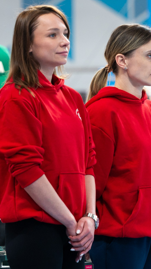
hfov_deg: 2.7
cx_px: 187
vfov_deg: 4.8
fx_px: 3224
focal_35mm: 453
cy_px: 124
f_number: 3.5
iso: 640
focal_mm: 140
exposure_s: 1/500
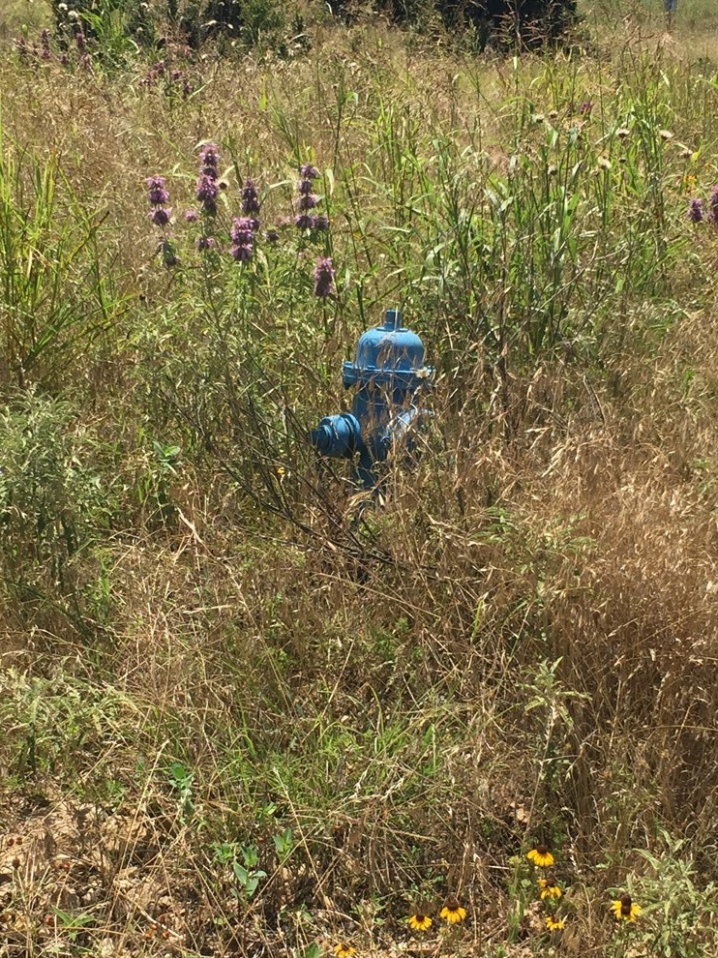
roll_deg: -0.6
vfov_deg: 31.9
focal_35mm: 60
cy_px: 646
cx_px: 352
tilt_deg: -11.3
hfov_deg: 24.4
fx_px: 1660
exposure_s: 1/1799
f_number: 2.2
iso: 32
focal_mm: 4.15
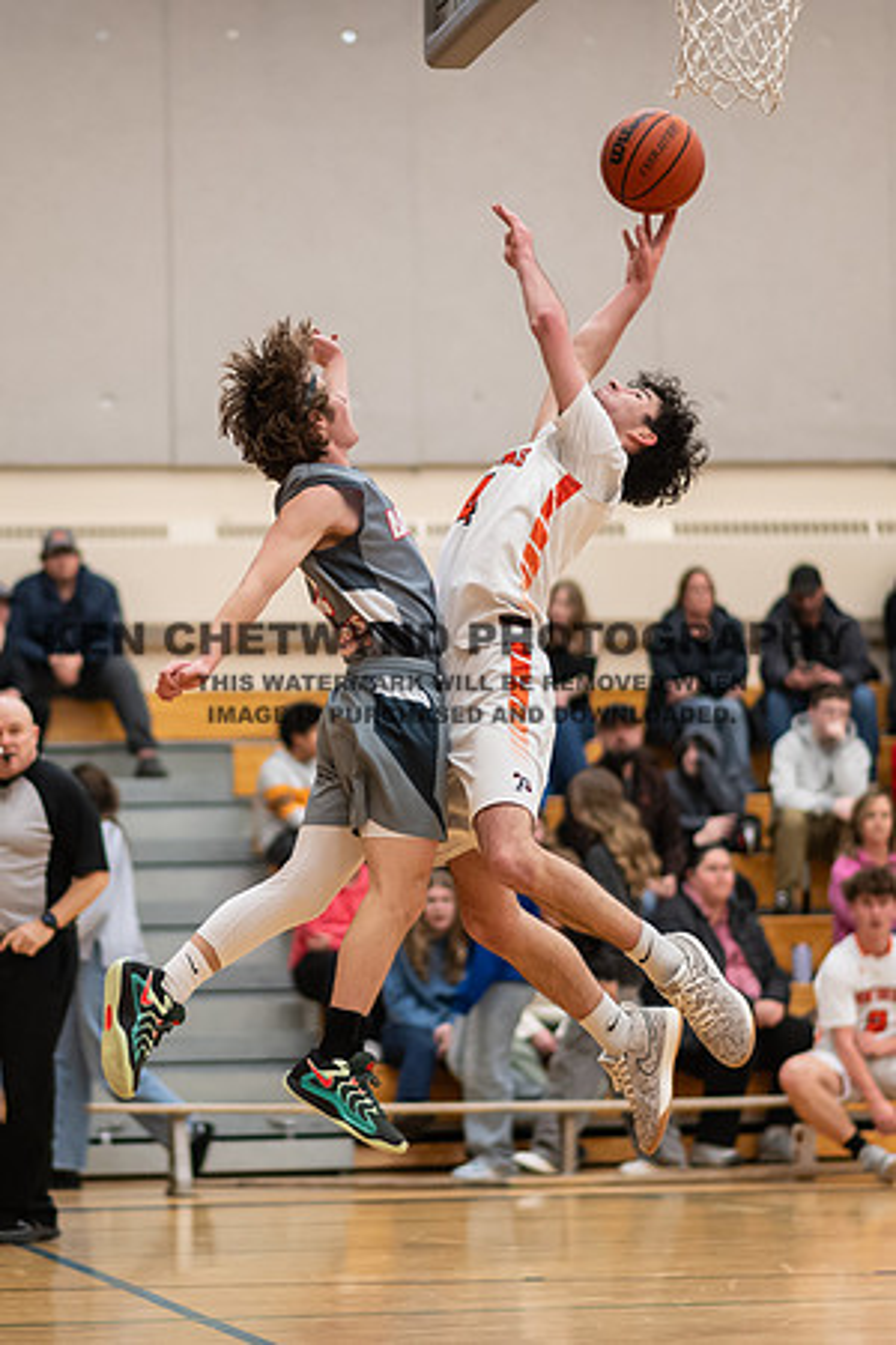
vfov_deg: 14.8
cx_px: 325
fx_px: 5186
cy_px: 626
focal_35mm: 139
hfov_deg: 9.9
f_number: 1.8
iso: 2500
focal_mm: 85
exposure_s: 1/1000
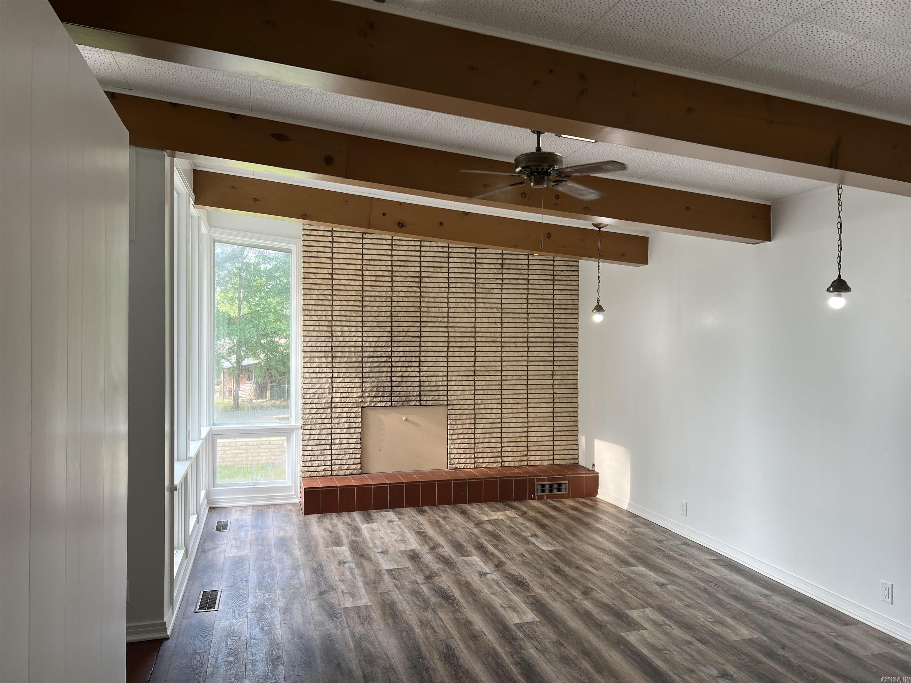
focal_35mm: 26
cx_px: 456
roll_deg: -0.4
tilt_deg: -0.5
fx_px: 684
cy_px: 342
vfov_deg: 53.1
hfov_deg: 67.3
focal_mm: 5.7
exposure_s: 1/120
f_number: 1.5
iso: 40
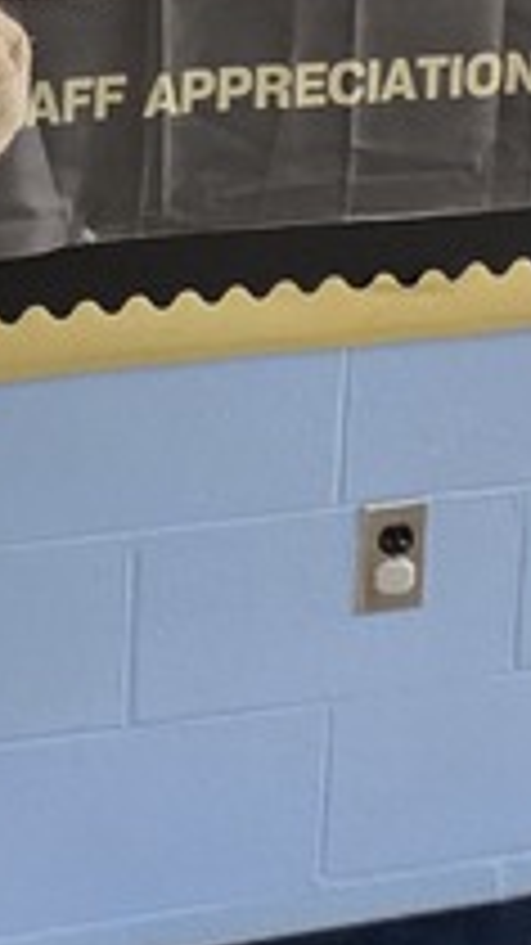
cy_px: -122
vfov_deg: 27.7
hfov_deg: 15.6
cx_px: -346
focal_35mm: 69
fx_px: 1729
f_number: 1.9
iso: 1000
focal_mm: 2.2
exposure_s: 1/60
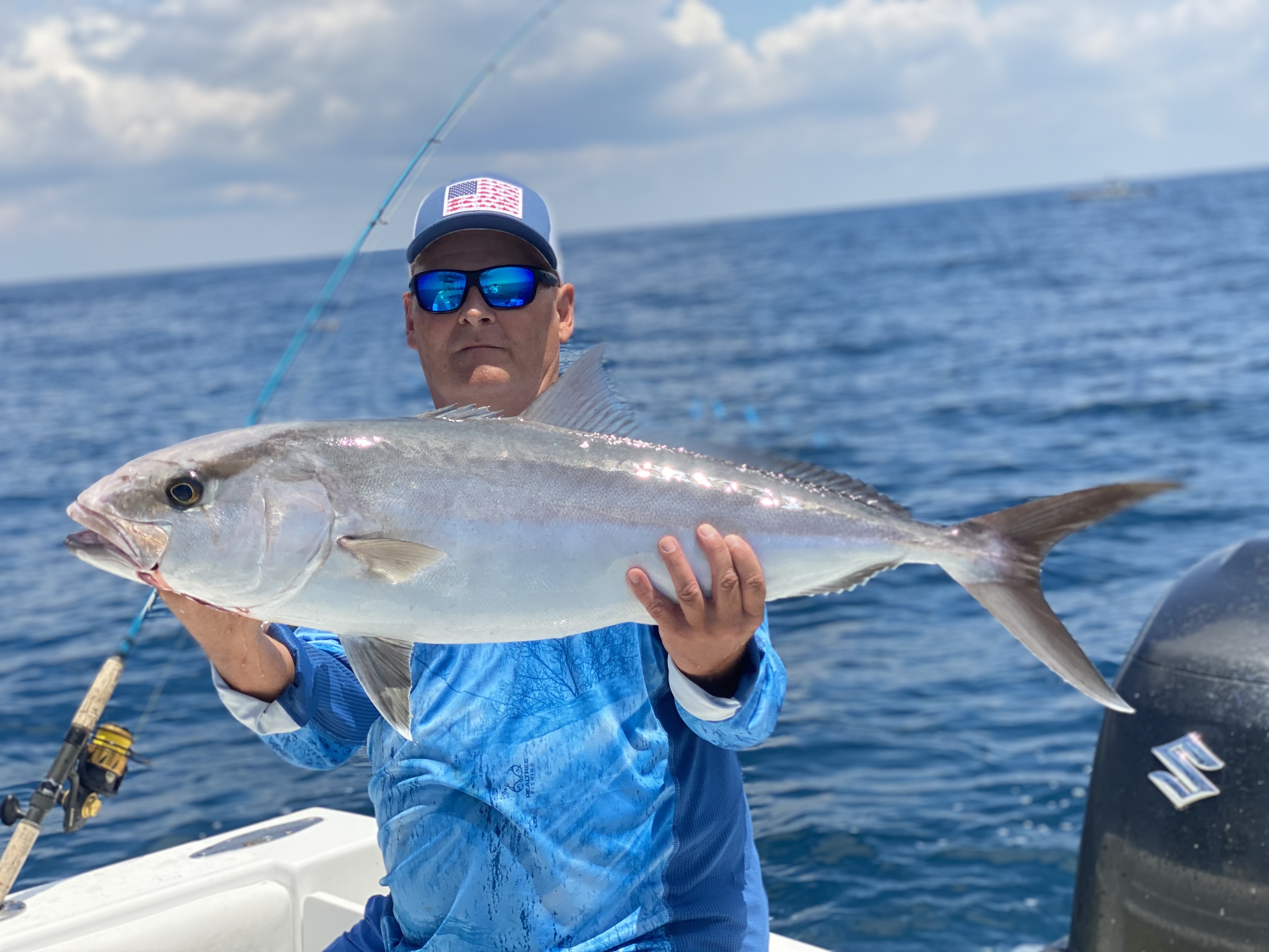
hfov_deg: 36.8
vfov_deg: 28.0
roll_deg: +1.4
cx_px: 634
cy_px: 476
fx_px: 1906
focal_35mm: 52
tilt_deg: -8.0
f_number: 2
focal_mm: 6
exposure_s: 1/1370
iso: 20
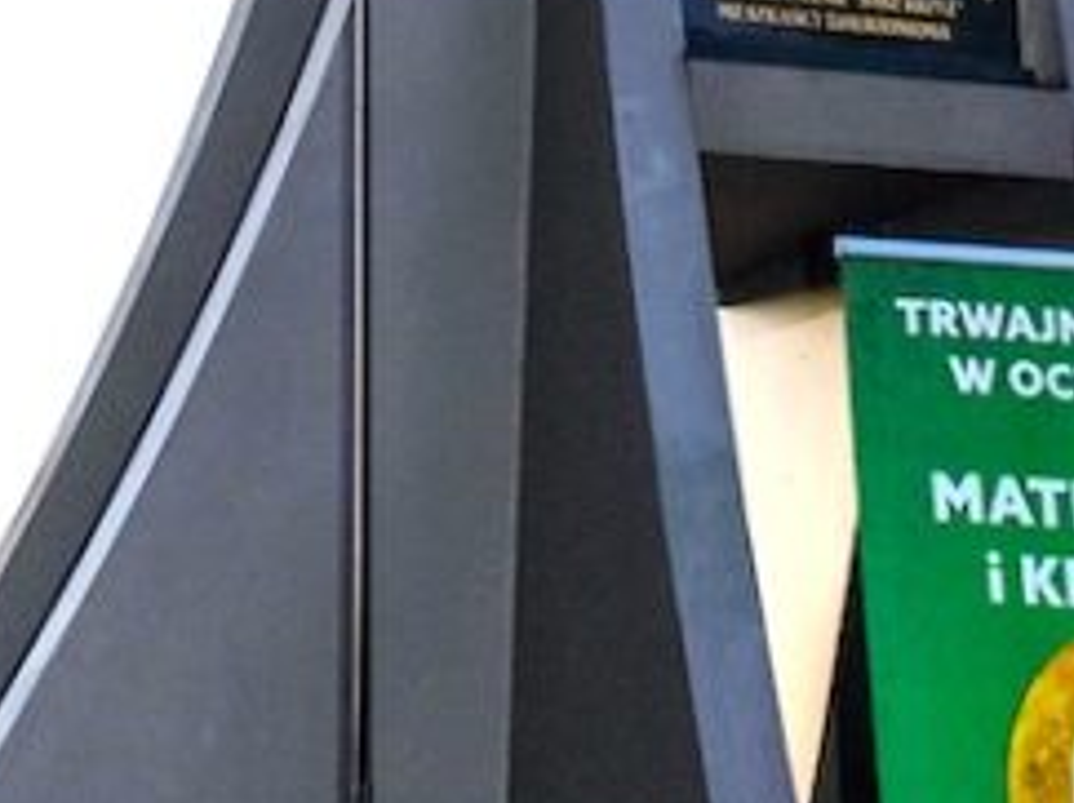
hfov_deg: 11.8
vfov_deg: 8.1
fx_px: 5176
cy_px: -1167
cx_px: 723
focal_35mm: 167
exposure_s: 1/250
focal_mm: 35
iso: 2500
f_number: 4
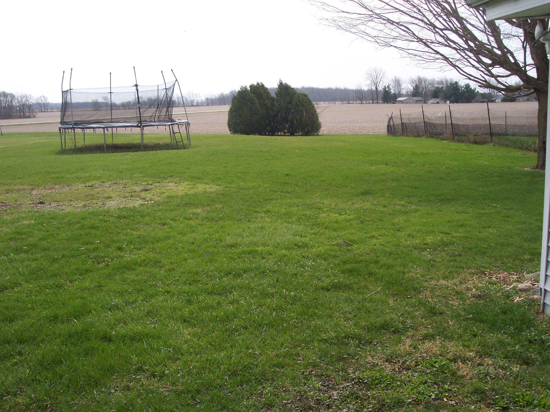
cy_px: 206
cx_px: 275
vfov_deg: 37.7
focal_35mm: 38
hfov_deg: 49.0
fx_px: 603
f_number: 4.8
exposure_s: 1/700
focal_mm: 8
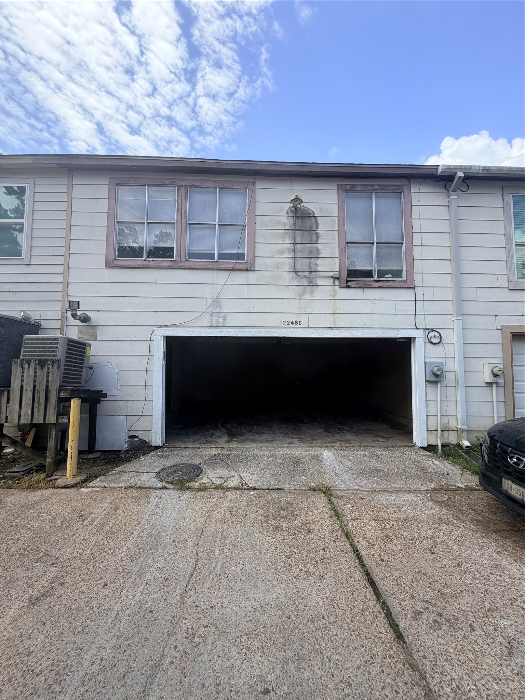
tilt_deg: +3.7
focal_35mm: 14
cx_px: 262
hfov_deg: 85.7
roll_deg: -1.3
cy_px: 350
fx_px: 283
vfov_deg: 102.1
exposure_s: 1/770
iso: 32
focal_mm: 2.22
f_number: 2.2
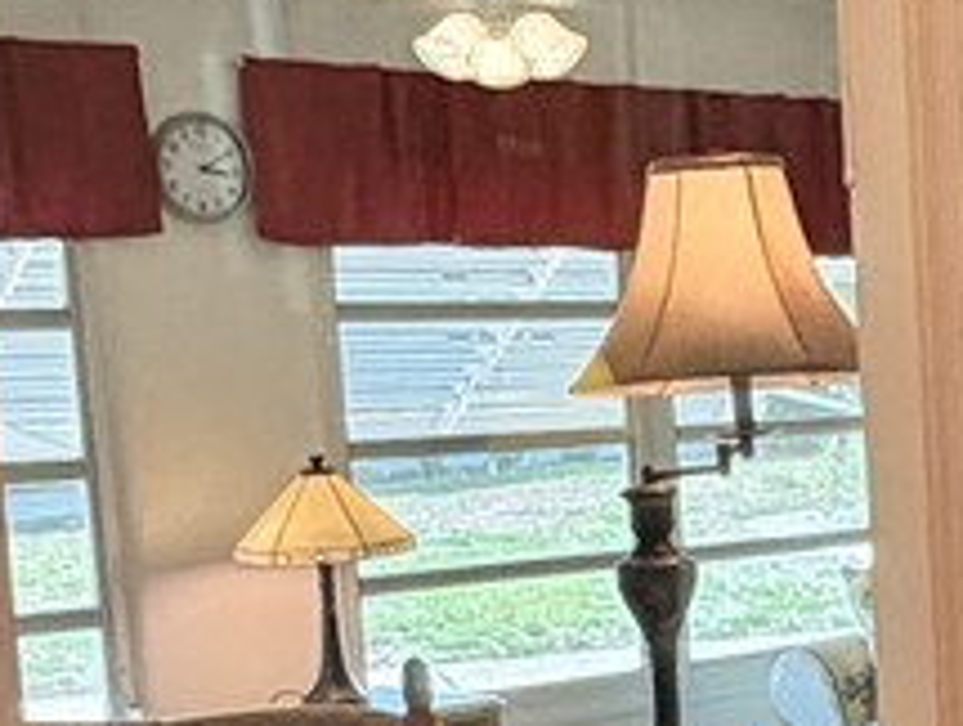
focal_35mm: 104
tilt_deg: -9.7
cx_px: 1236
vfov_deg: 14.0
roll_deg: +2.0
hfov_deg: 17.7
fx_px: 2898
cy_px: 793
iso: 160
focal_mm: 2.22
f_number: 2.2
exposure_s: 1/120
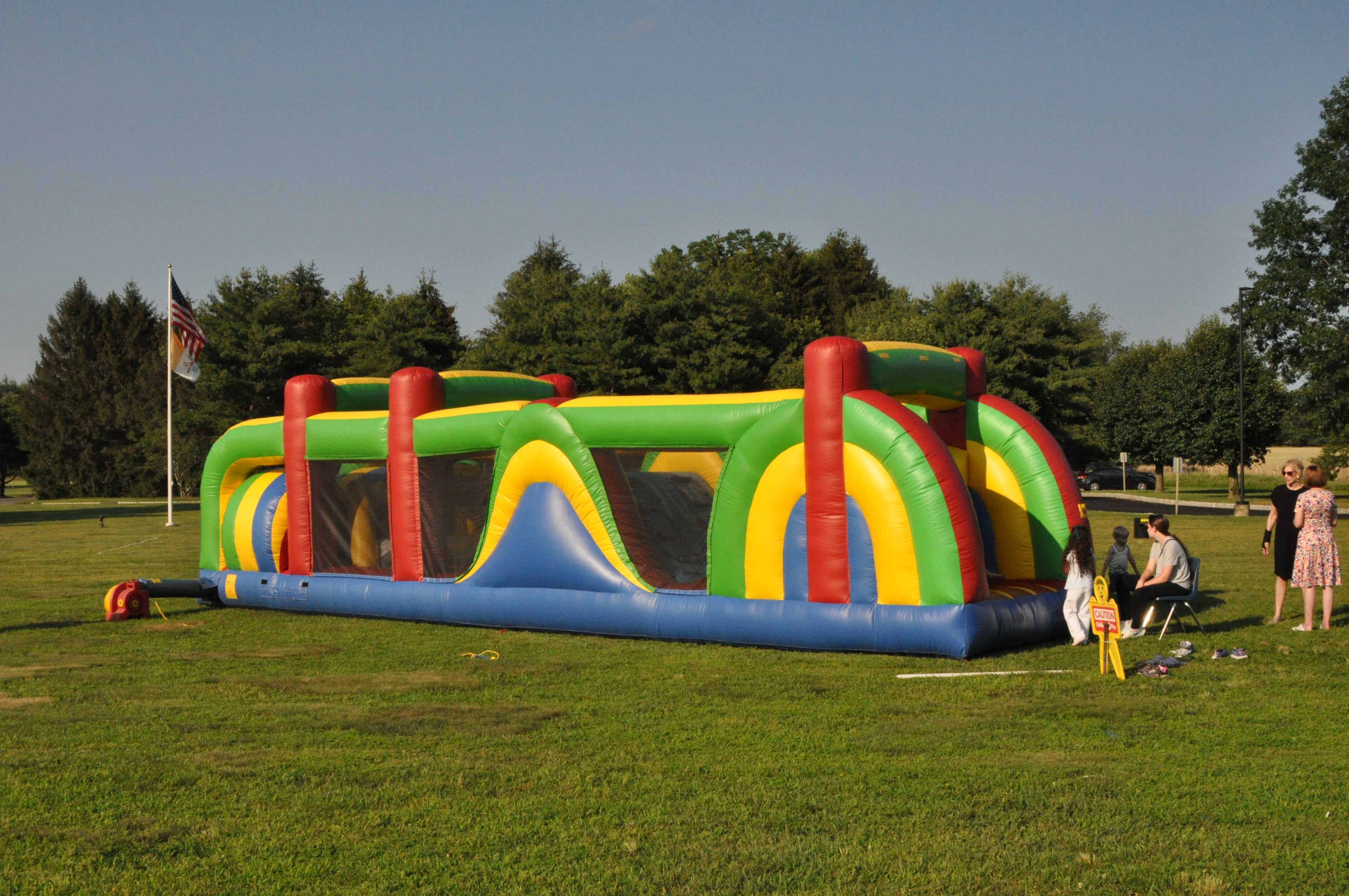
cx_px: 674
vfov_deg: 31.8
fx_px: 1572
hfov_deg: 46.4
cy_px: 448
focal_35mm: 42
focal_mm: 28
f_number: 20
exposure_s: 1/400
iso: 1600
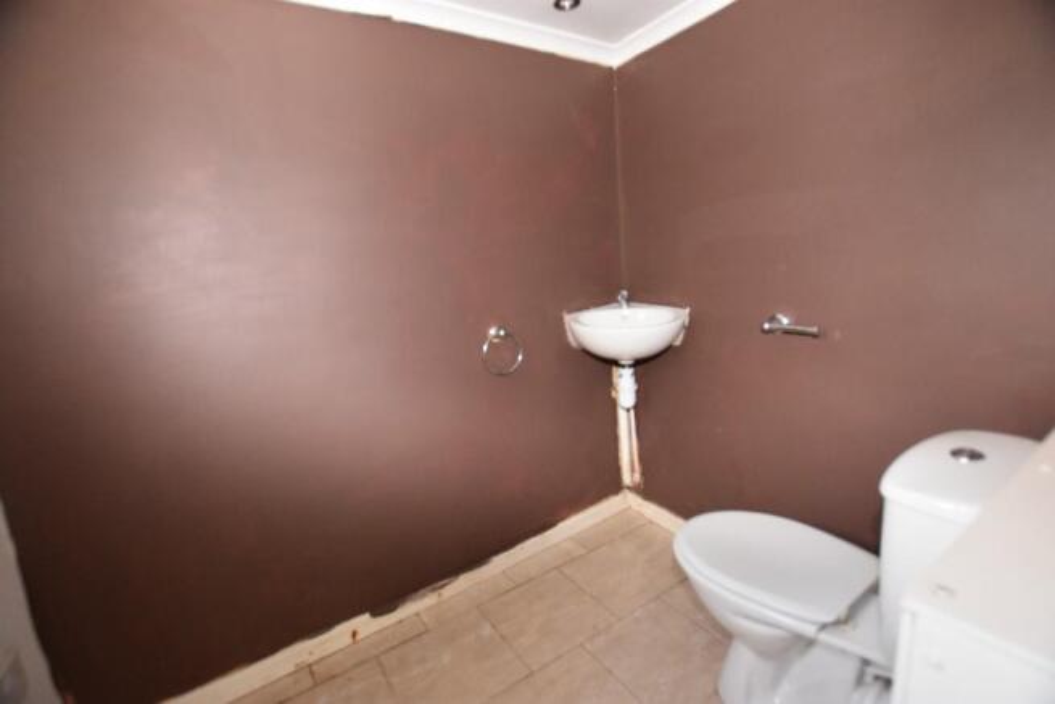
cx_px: 528
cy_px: 352
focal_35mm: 15
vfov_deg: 77.4
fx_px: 440
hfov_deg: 100.4
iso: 1100
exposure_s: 1/60
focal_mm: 10
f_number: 4
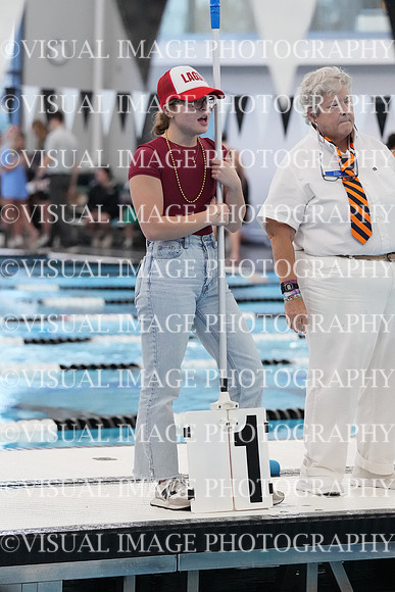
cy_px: 296
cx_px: 198
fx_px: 3273
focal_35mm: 199
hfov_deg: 6.9
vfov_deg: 10.3
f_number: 4
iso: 6400
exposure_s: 1/1250
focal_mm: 133
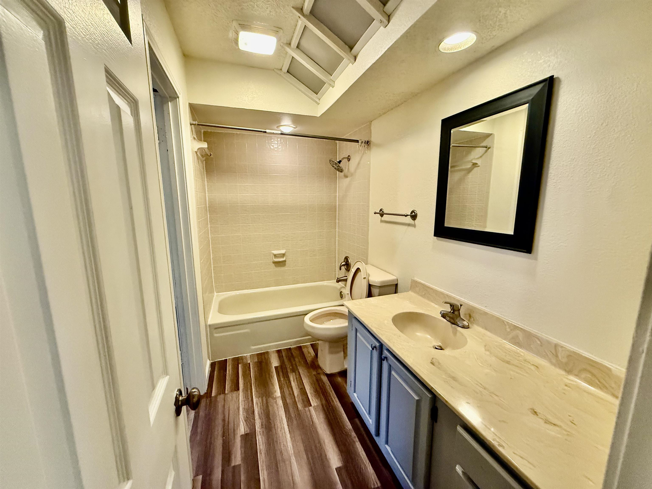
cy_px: 244
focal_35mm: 14
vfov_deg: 85.7
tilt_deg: -9.1
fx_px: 264
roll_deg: +0.3
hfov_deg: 102.1
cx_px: 326
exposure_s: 1/60
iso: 640
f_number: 2.2
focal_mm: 2.22
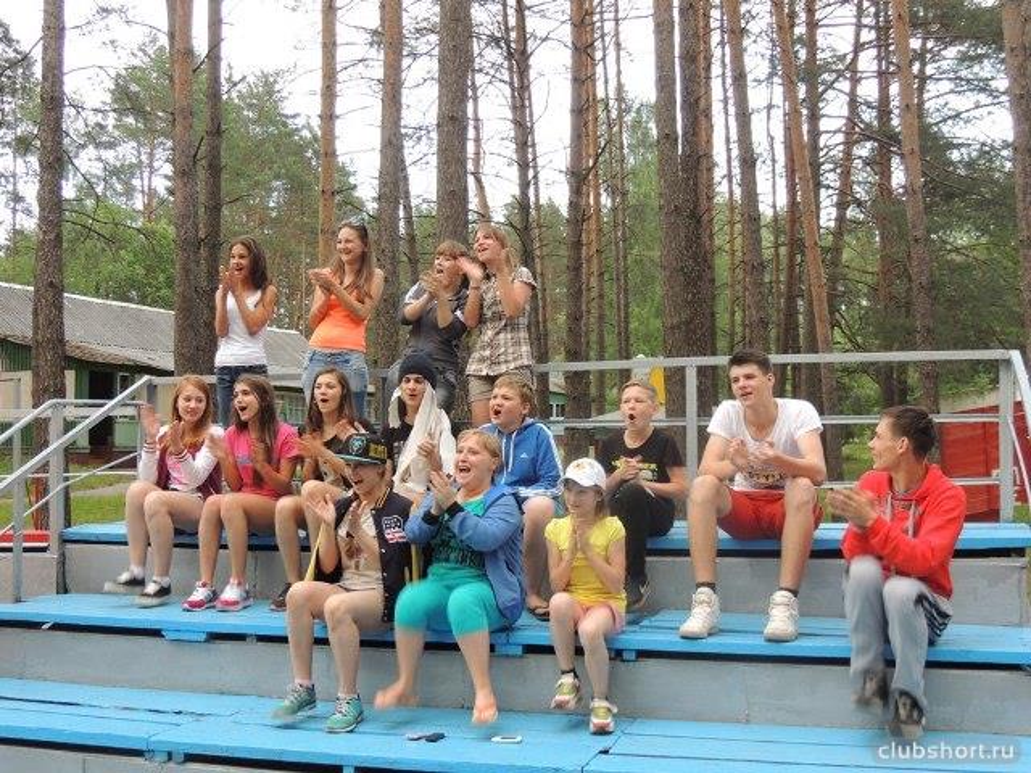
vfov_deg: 36.0
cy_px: 386
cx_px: 516
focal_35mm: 40
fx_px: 1191
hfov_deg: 46.8
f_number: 3.3
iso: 220
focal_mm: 7.1
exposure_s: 1/50
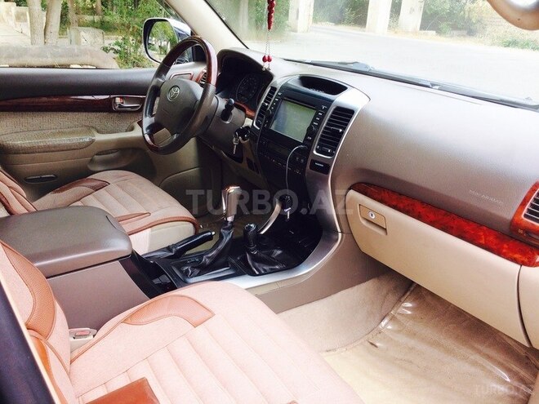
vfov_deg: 48.2
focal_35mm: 29
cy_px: 202
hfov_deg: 61.7
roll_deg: -4.0
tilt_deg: -24.3
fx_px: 452
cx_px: 270
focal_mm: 4.15
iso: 32
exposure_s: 1/419
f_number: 2.2
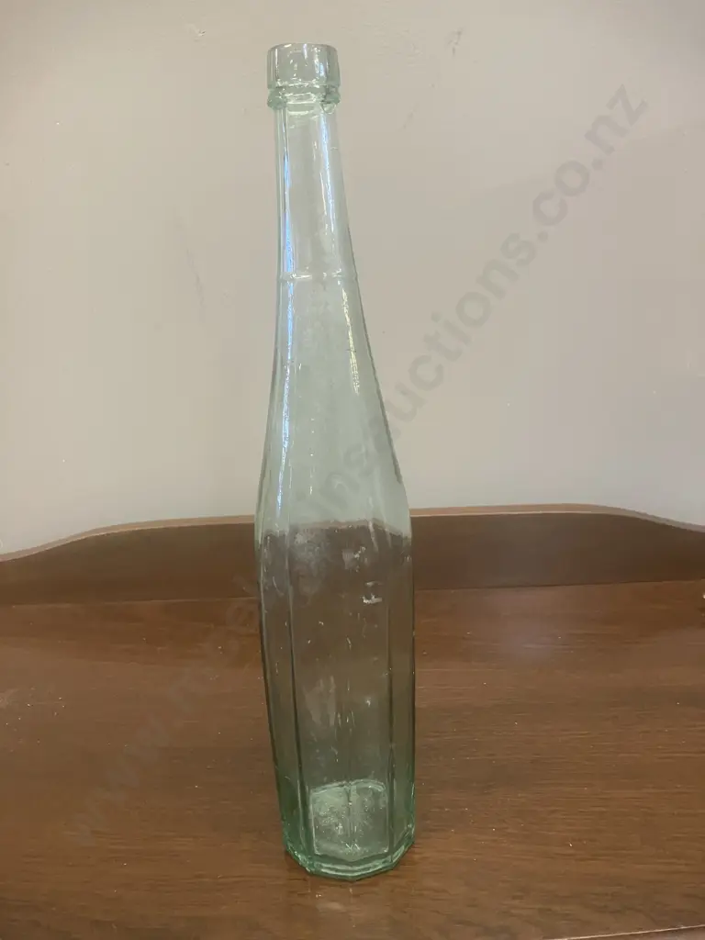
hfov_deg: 49.7
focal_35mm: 28
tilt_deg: -14.0
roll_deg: +2.2
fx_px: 760
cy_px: 470
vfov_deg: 63.4
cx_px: 352
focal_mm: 3.99
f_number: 1.8
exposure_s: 1/50
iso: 250
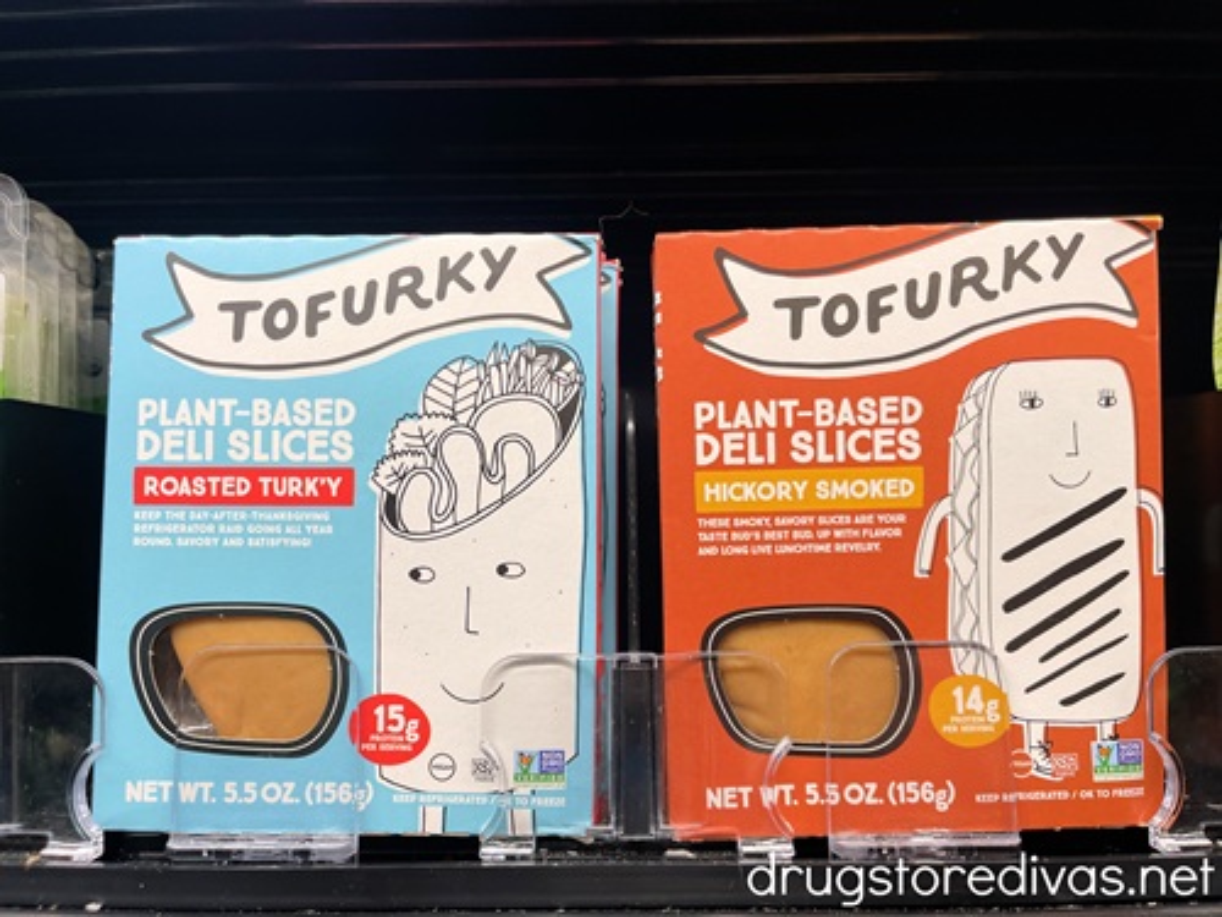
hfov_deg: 69.4
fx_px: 883
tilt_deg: +1.1
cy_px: 458
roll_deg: +0.6
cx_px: 611
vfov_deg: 54.9
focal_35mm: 25
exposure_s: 1/127
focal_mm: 5.1
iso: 32
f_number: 1.6
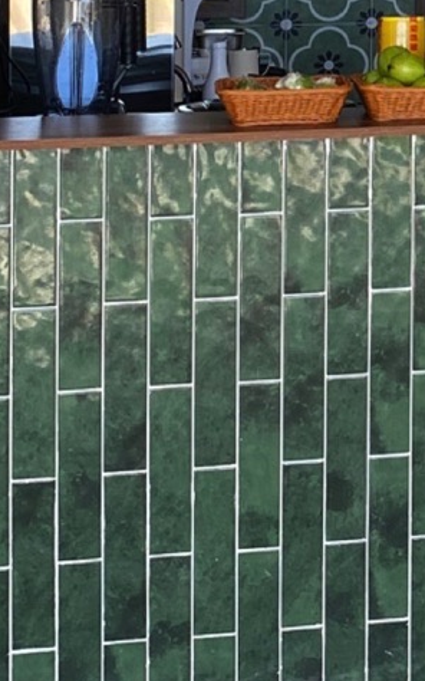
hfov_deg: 10.4
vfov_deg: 16.7
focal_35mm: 119
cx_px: 754
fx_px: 2207
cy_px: -149
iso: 40
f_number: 1.8
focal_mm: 4.25
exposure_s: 1/122
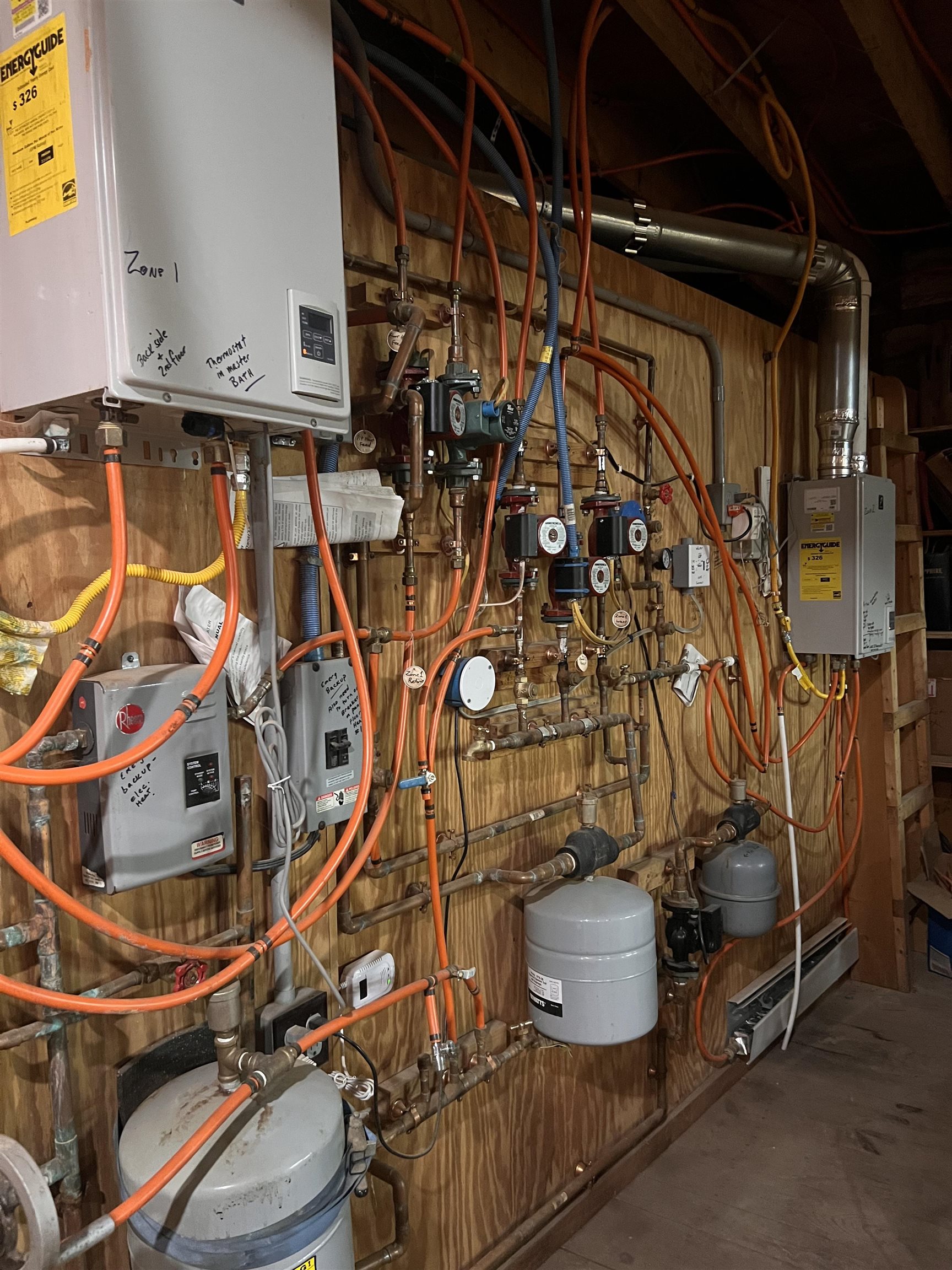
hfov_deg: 53.1
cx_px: 476
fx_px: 953
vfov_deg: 67.3
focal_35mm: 26
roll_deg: +2.4
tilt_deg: -2.3
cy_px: 635
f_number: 1.5
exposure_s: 1/30
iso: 640
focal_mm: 5.7
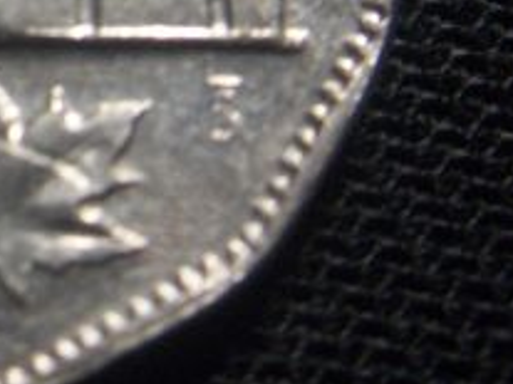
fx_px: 3303
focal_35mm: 223
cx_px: -183
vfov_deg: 6.6
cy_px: -159
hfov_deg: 8.7
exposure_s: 1/125
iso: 271
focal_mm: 13.7
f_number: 4.6
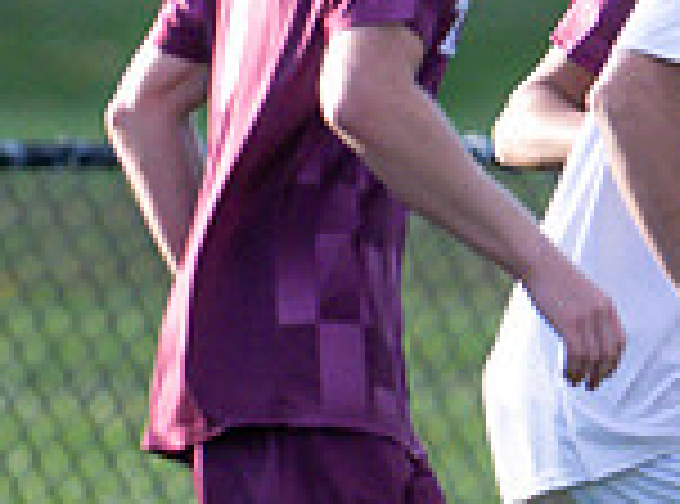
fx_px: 50912
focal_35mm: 2602
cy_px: 378
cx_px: 1191
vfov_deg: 0.6
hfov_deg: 0.8
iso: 1400
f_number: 4.5
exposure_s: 1/2500
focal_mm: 400
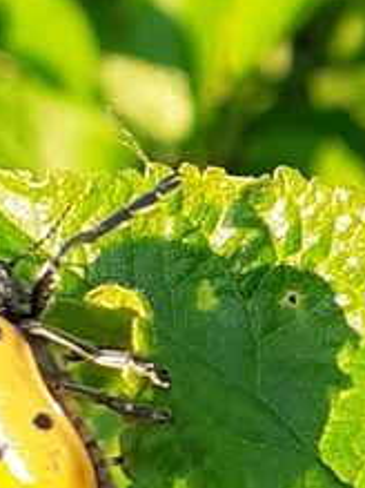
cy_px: 399
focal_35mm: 79
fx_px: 1112
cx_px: 29
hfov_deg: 18.3
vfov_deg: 24.3
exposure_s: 1/311
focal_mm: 3.6
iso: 40
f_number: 1.9
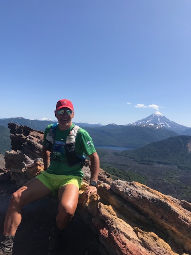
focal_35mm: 28
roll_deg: -3.7
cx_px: 96
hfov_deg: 49.7
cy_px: 128
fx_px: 206
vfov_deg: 63.4
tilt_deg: +1.5
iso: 20
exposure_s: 1/2660
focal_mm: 3.99
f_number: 1.8
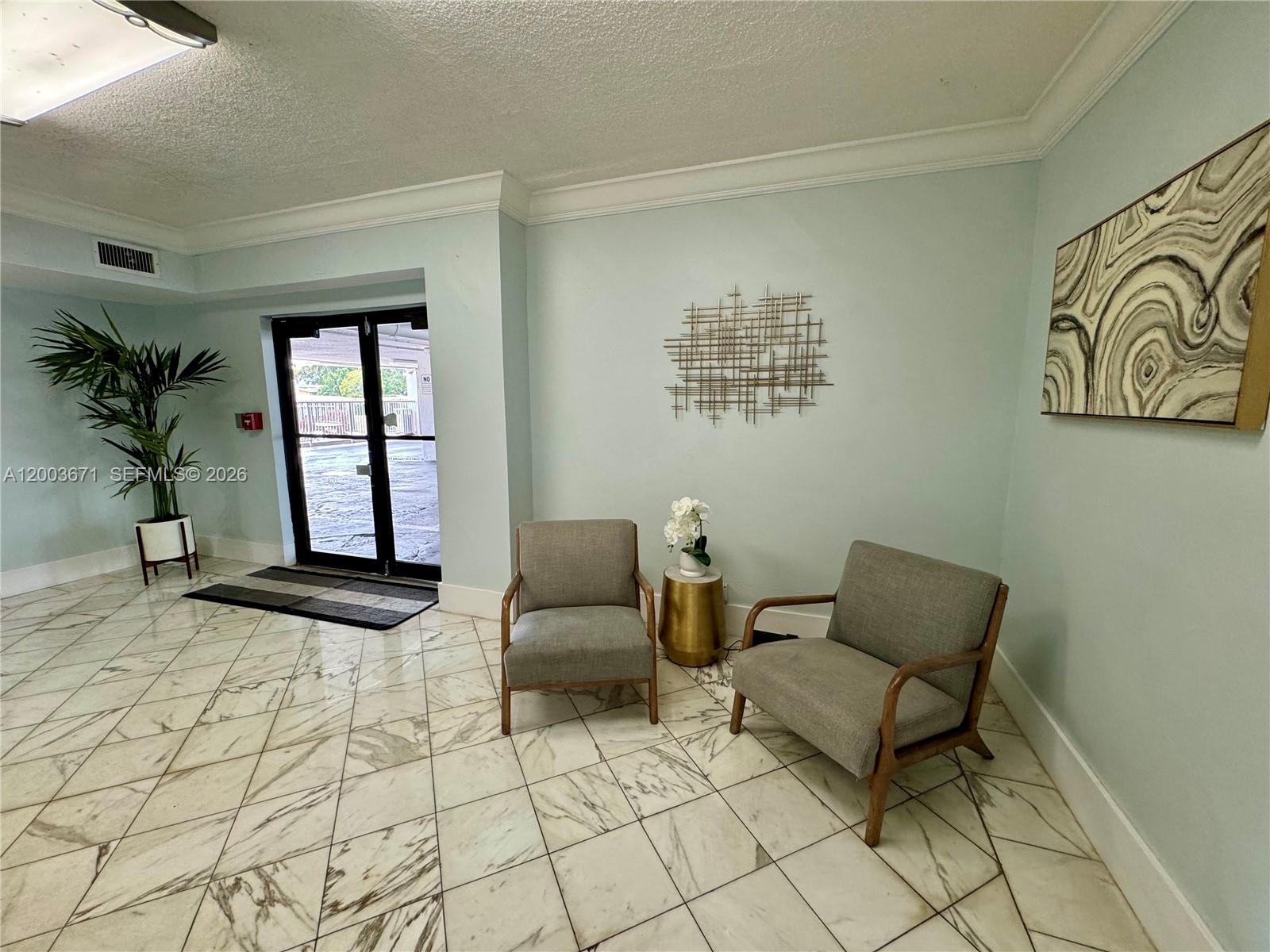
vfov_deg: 85.7
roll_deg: -0.2
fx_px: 514
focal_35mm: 14
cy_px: 476
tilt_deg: -9.2
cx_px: 635
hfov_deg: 102.1
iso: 200
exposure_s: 1/120
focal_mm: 2.22
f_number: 2.2
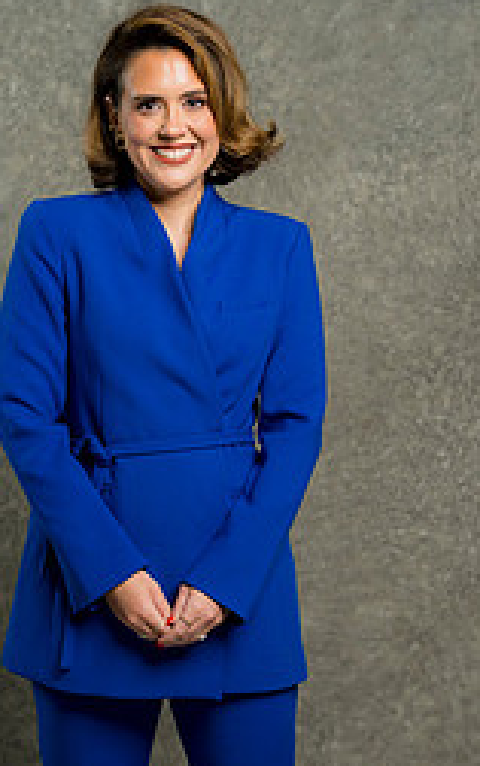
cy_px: 547
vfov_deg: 20.7
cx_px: 185
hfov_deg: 13.1
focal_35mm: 100
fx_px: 2088
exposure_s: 1/160
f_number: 4
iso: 125
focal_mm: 55
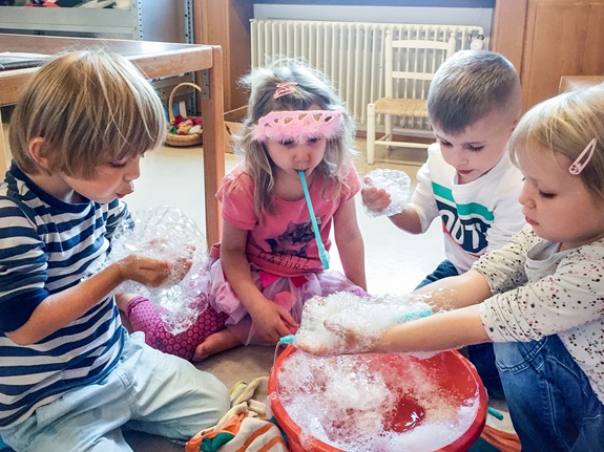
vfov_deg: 48.2
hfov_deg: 61.7
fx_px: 506
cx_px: 302
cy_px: 226
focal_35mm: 29
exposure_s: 1/33
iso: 80
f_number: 2.2
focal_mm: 4.15
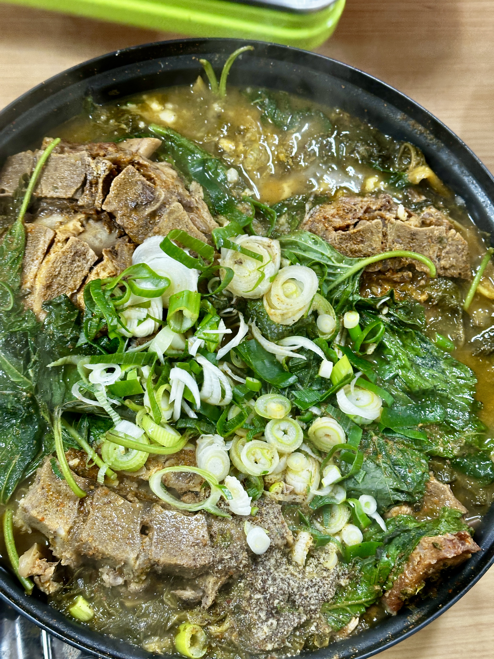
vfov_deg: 39.7
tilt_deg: -71.3
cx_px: 247
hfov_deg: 30.3
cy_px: 330
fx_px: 913
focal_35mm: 48
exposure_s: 1/60
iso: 160
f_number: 1.78
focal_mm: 6.86
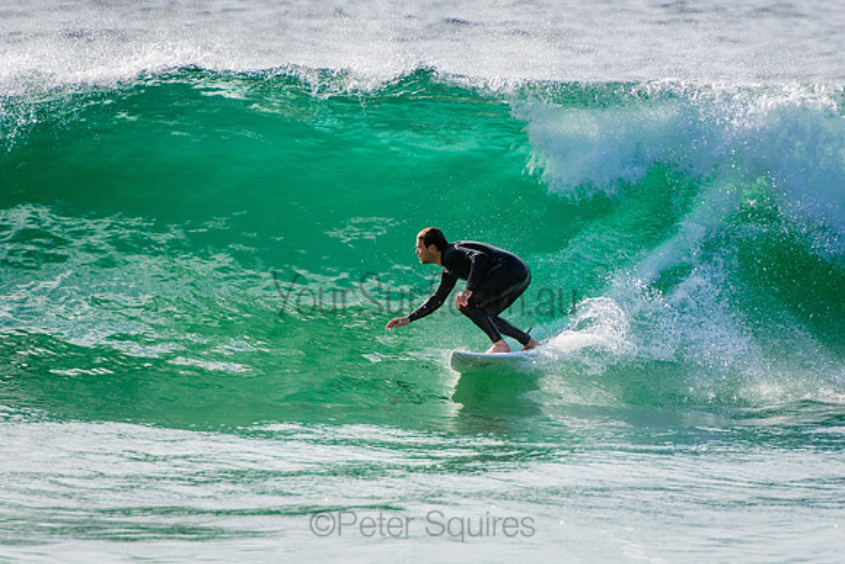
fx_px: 14086
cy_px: 282
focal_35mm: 600
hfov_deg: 3.4
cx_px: 422
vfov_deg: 2.3
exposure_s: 1/2000
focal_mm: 400
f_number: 5.6
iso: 320
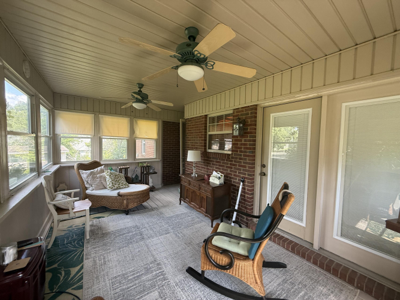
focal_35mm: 14
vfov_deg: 85.7
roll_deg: -1.2
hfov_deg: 102.1
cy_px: 150
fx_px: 162
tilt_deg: -2.5
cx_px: 200
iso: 160
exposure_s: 1/99
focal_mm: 2.22
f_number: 2.2
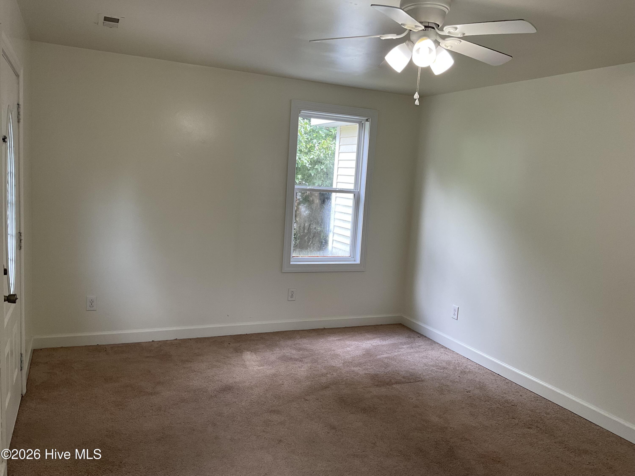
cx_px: 318
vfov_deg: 48.2
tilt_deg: -8.0
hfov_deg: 61.7
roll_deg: -3.6
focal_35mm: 29
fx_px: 532
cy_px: 238
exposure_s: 1/120
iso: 64
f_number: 1.8
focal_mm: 3
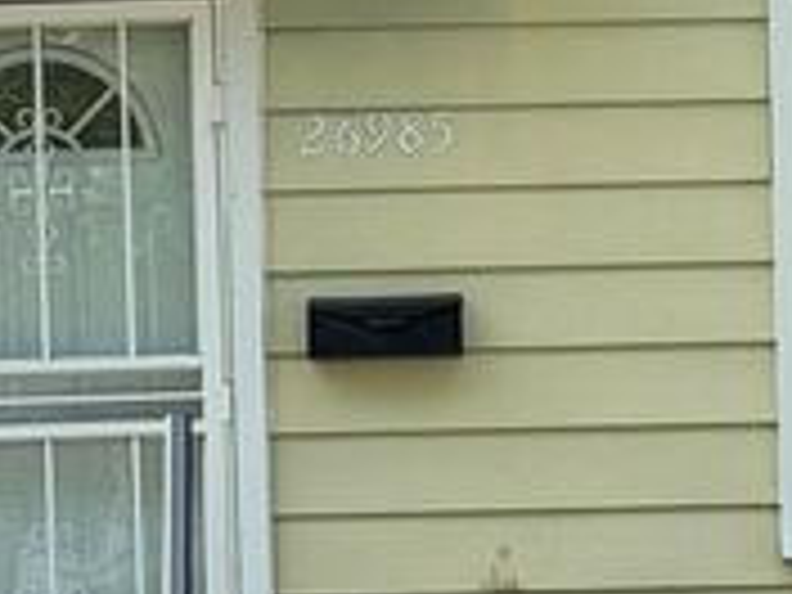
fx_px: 6383
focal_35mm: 279
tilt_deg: +2.5
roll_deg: +0.2
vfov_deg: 5.3
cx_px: 495
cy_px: 410
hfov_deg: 7.1
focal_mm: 6.76
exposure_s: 1/2494
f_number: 1.78
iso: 100
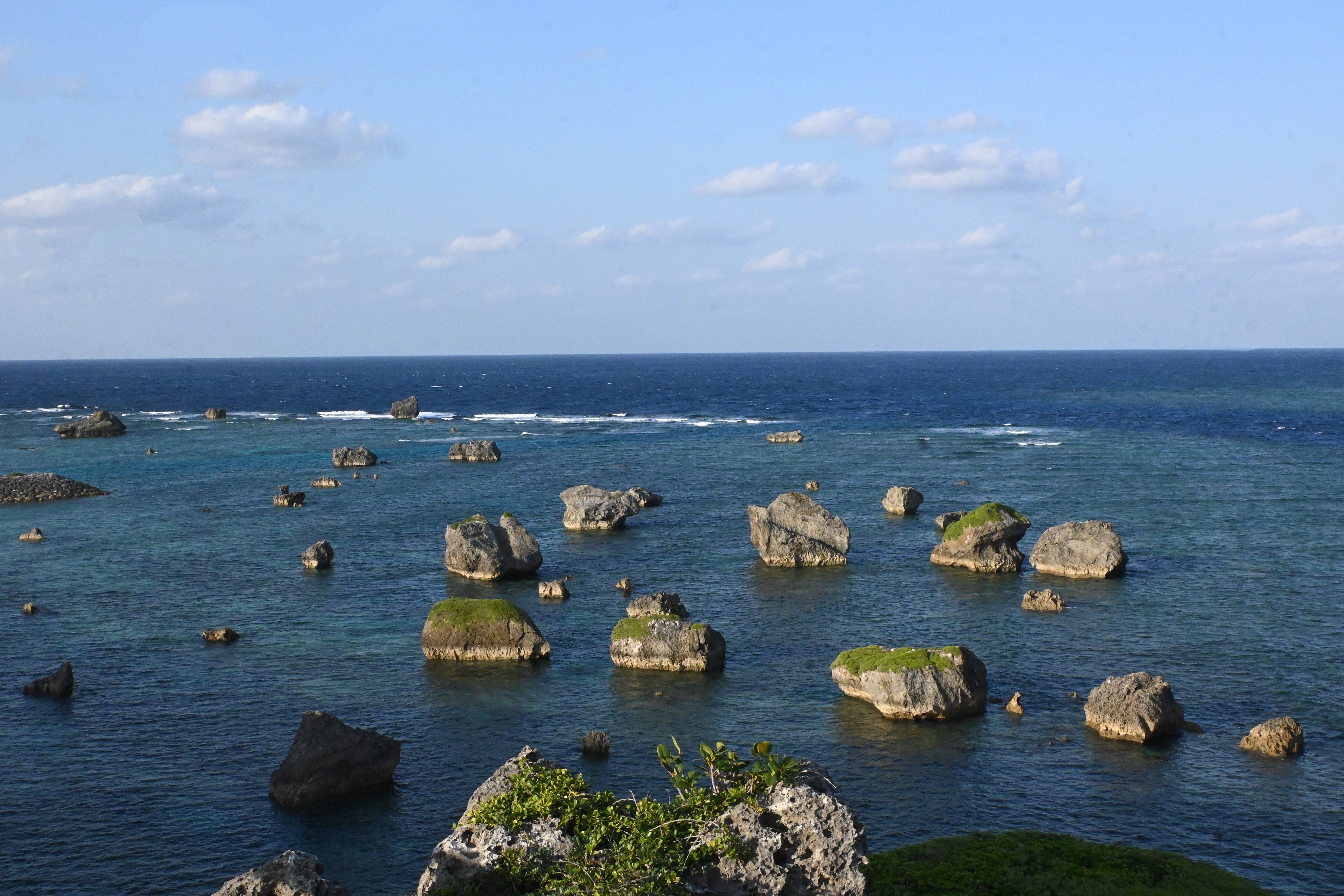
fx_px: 1522
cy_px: 455
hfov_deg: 47.6
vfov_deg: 32.8
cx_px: 658
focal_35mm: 41
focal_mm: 26.5
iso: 3200
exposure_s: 1/1250
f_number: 18
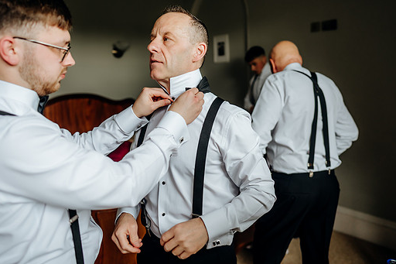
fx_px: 330
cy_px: 103
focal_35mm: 30
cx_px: 206
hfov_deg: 61.9
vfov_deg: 43.3
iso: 250
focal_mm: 24
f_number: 1.8
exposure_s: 1/200
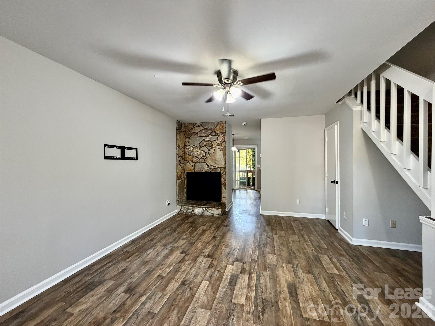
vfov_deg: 85.7
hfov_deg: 102.1
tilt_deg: +0.0
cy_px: 163
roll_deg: +0.3
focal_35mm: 14
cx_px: 218
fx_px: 176
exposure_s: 1/120
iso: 250
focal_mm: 2.22
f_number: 2.2
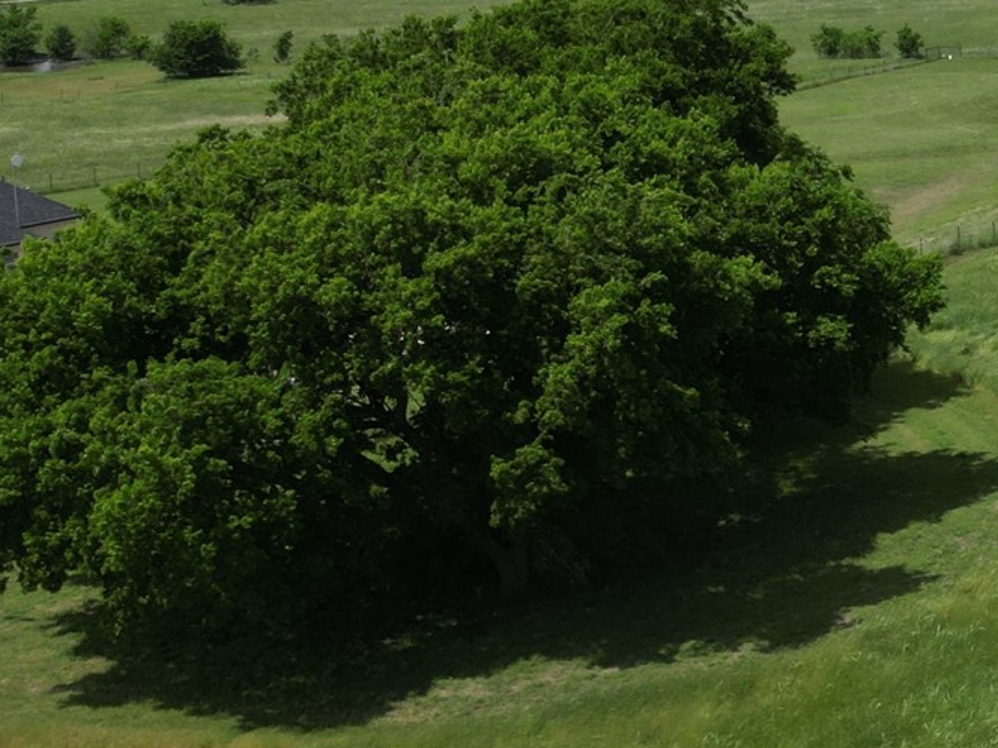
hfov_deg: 21.6
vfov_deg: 19.8
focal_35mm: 74
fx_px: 2133
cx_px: 1533
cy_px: 186
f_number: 1.7
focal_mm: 6.72
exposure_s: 1/3200
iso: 100
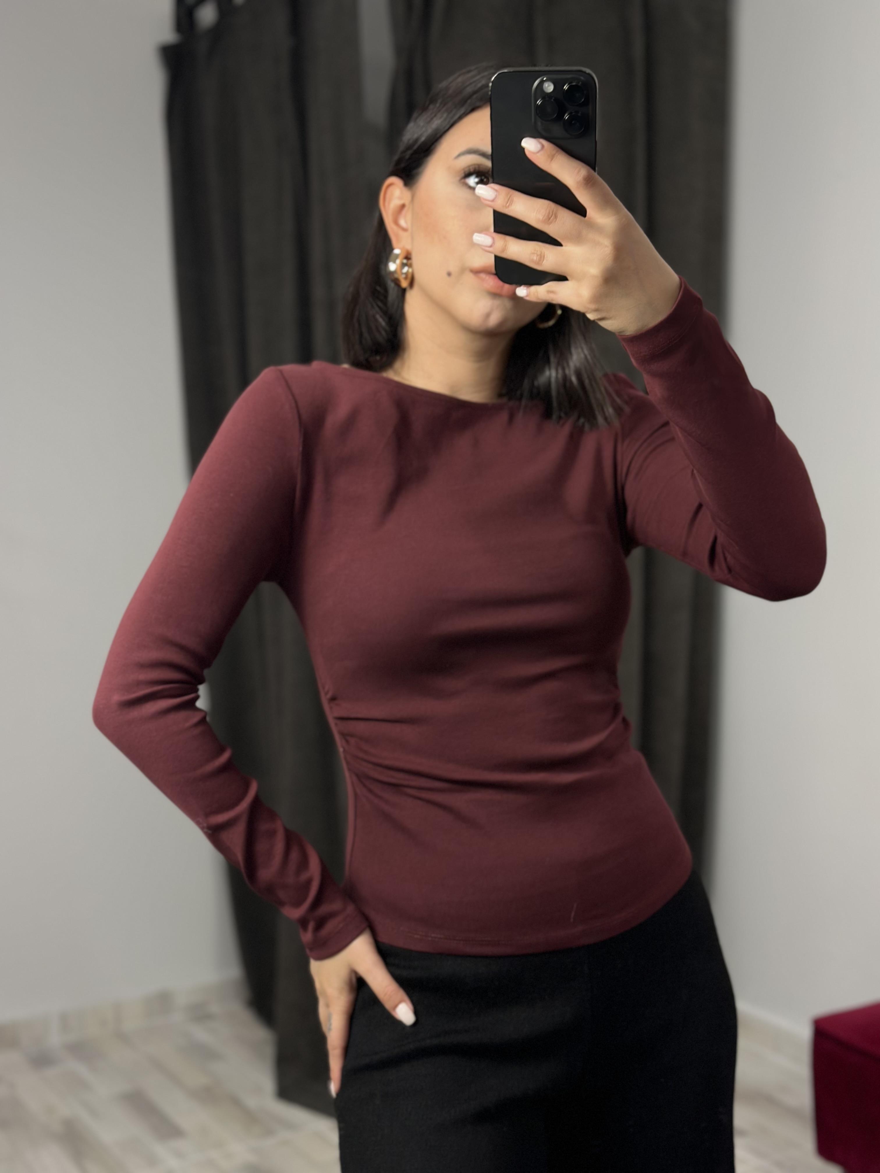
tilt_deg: -27.6
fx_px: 1627
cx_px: 440
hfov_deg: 30.3
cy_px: 586
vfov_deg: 39.7
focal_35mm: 48
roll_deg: +2.3
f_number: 1.78
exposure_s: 1/50
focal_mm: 6.86
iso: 160
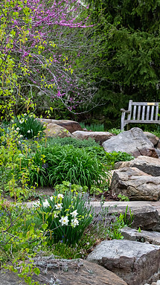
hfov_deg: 10.1
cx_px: 158
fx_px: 899
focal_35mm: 119
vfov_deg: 18.0
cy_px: 142
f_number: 4
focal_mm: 50
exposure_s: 1/400
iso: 250
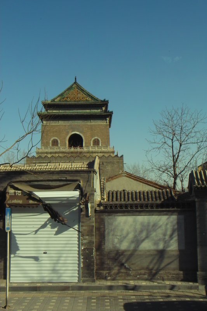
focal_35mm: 53
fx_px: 457
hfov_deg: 25.5
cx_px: 104
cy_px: 156
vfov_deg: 37.5
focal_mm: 31
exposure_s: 1/250
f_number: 13
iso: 200
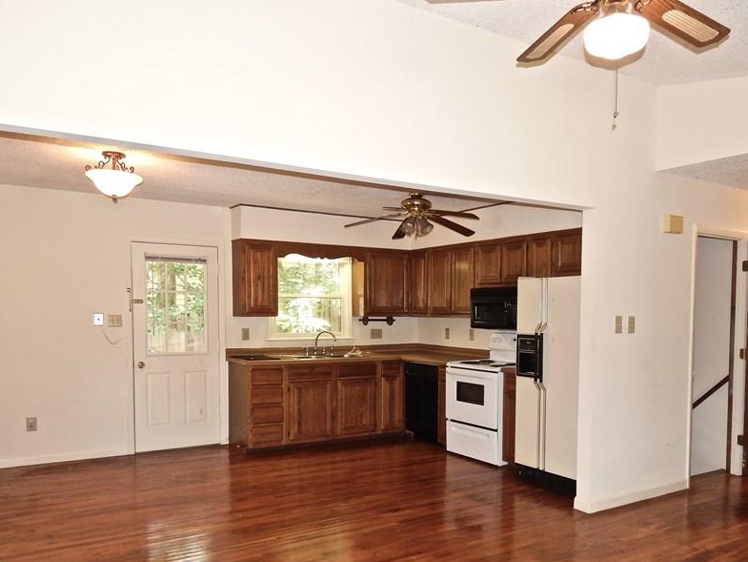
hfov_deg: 59.7
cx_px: 423
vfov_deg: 46.4
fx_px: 648
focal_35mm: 30
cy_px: 351
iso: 200
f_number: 3
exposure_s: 1/30
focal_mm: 4
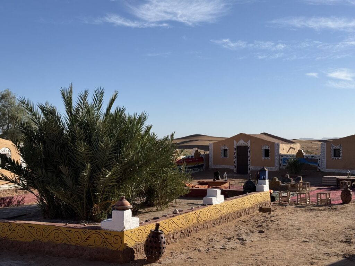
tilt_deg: +0.9
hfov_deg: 39.7
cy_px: 133
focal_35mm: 48
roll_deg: +0.2
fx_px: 492
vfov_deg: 30.3
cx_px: 178
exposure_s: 1/7143
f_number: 1.78
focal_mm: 6.76
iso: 80
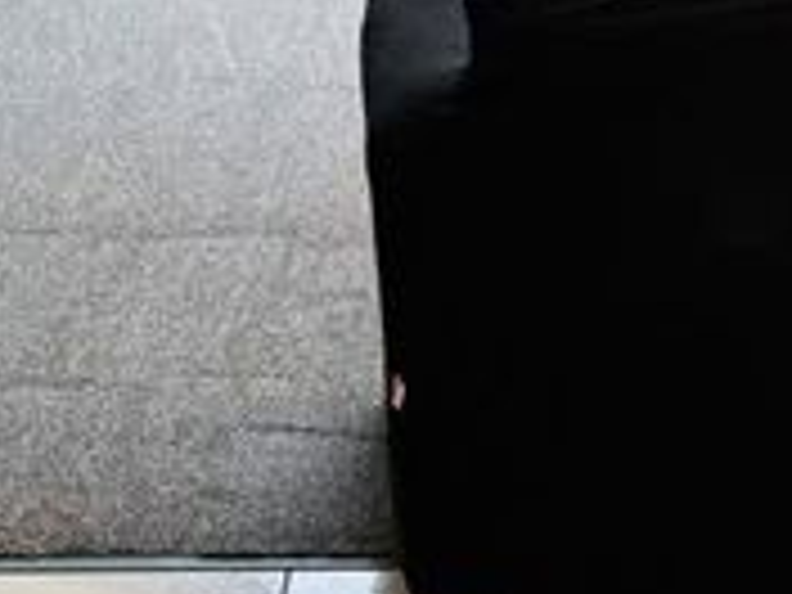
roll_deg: -2.5
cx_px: 767
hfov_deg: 18.5
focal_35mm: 104
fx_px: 2379
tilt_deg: -4.7
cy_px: -418
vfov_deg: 13.1
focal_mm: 5.96
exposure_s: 1/60
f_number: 1.6
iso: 80
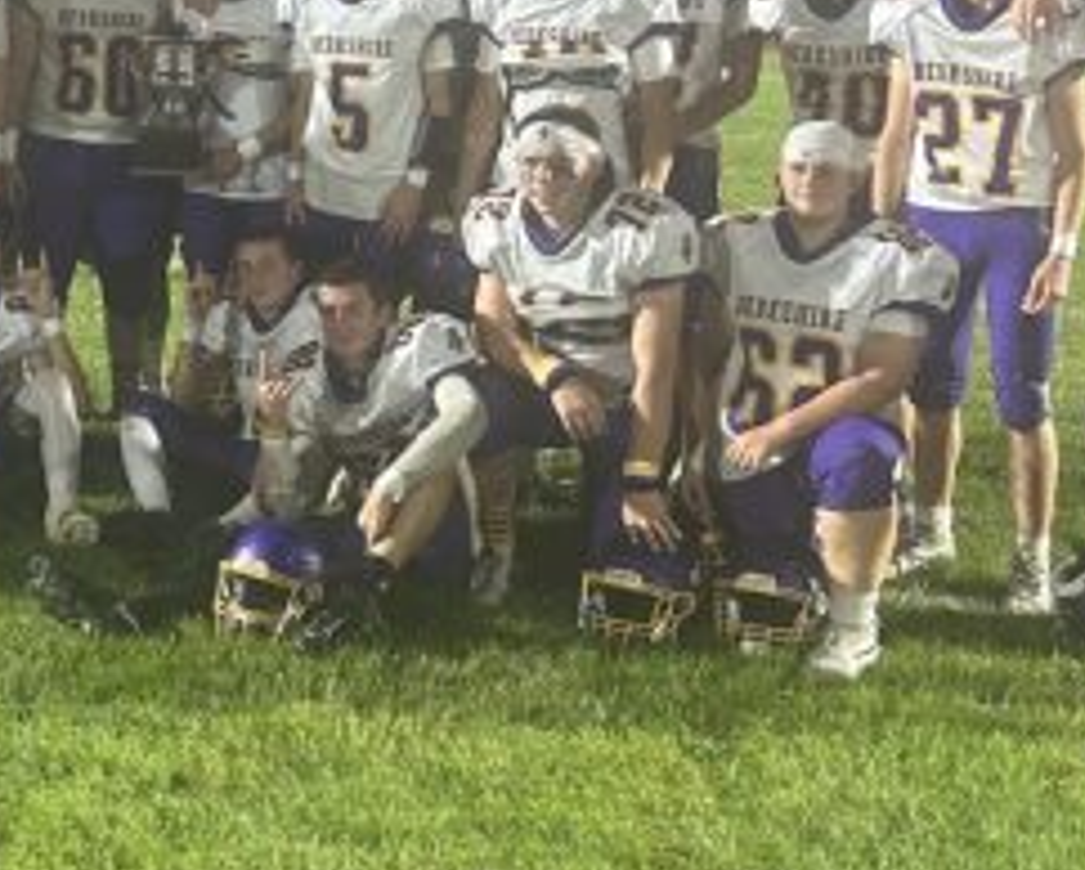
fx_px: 2153
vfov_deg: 22.6
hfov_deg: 27.1
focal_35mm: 67
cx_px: 76
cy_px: 188
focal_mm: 5.7
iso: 160
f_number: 1.5
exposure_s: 1/60
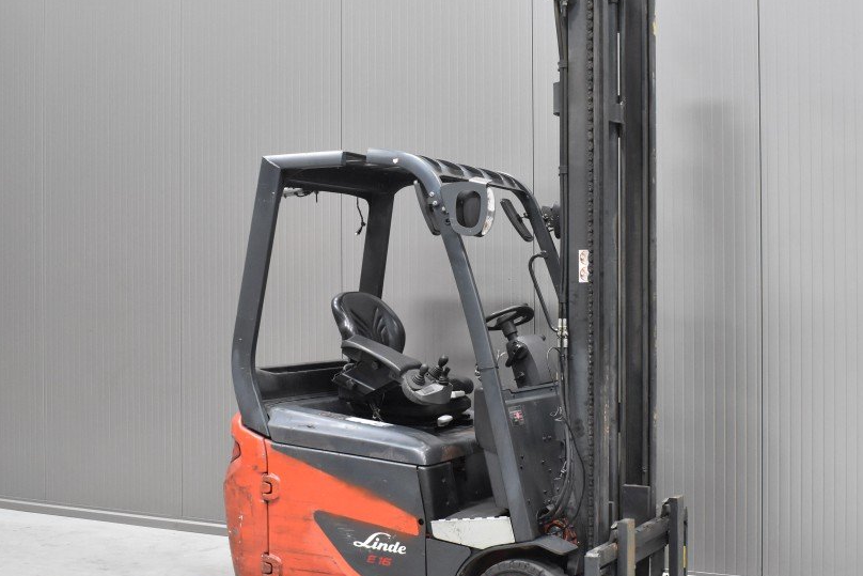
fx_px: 1175
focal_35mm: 49
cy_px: 301
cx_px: 483
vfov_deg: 27.5
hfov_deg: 40.3
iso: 1600
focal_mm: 22
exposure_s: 1/30
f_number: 5
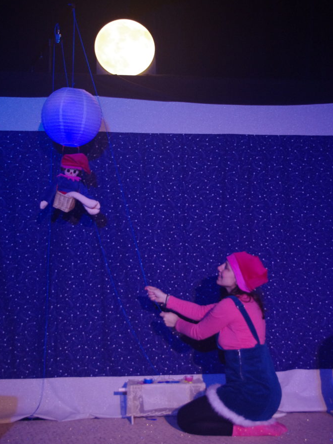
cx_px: 164
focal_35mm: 54
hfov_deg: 27.0
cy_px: 196
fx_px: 693
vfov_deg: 35.5
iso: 1600
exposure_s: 1/60
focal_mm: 32.5
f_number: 4
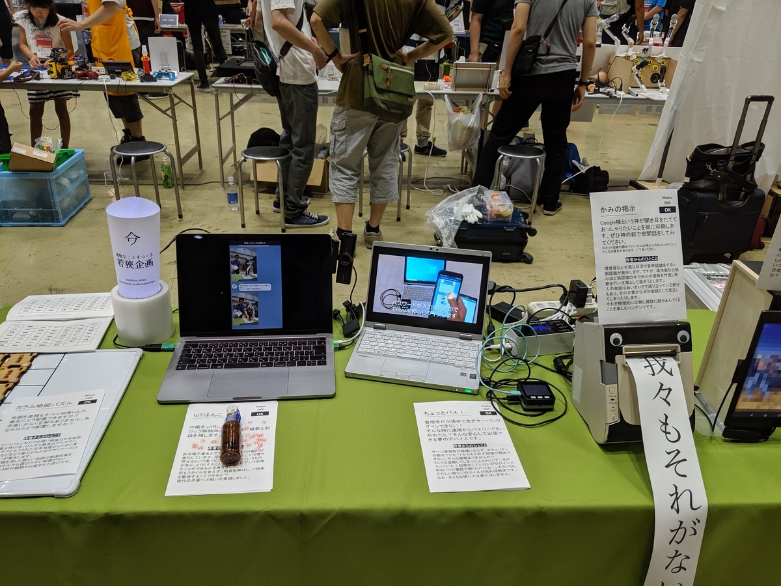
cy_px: 293
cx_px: 390
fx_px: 609
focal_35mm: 27
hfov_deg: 65.3
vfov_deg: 51.4
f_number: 1.8
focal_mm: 4.44
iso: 86
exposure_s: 1/116
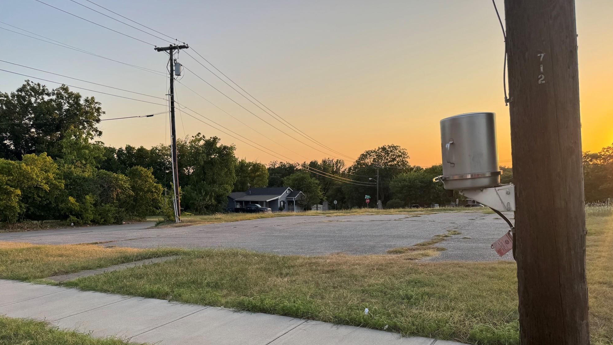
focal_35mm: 27
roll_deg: +1.0
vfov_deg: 42.3
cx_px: 315
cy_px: 232
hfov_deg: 69.8
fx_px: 439
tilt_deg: -4.2
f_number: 1.78
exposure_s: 1/792
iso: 80
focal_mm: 6.76
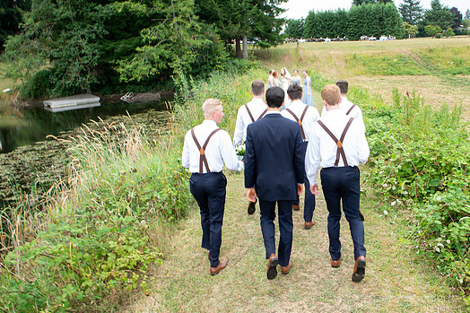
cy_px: 120
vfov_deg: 39.7
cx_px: 288
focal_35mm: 33
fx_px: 431
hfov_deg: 56.7
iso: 400
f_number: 14
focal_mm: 24
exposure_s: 1/100
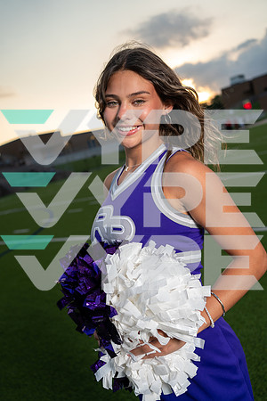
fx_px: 389
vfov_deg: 54.4
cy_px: 200
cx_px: 134
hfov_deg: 37.9
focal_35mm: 35
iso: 400
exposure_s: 1/250
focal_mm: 35
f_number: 4
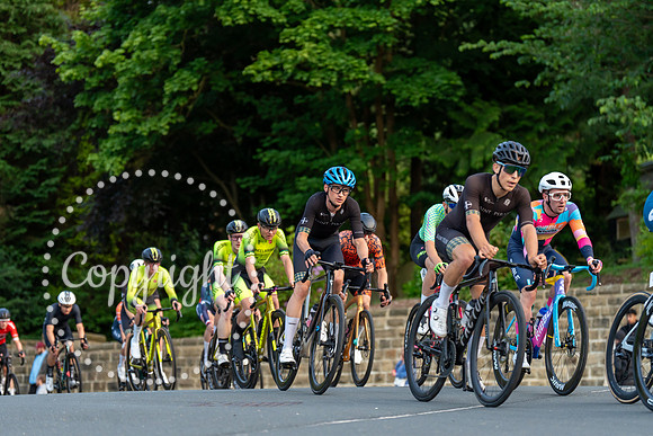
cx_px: 326
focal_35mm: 105
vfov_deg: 13.0
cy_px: 218
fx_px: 1905
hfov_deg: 19.5
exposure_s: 1/1000
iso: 1250
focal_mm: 105
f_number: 2.8
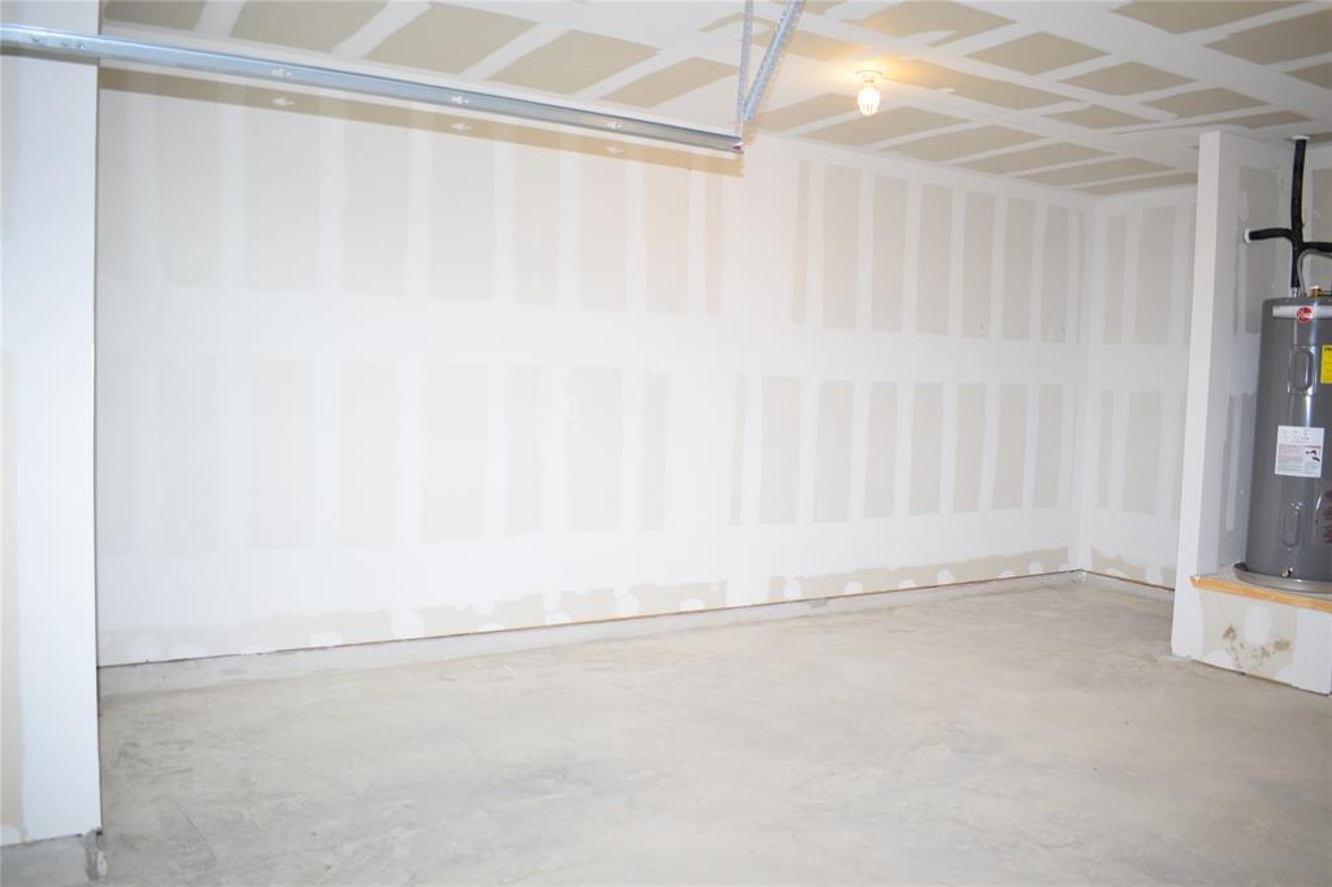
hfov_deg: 67.4
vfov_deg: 47.9
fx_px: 999
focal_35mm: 27
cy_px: 444
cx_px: 666
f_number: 4
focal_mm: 18
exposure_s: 1/60
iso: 720
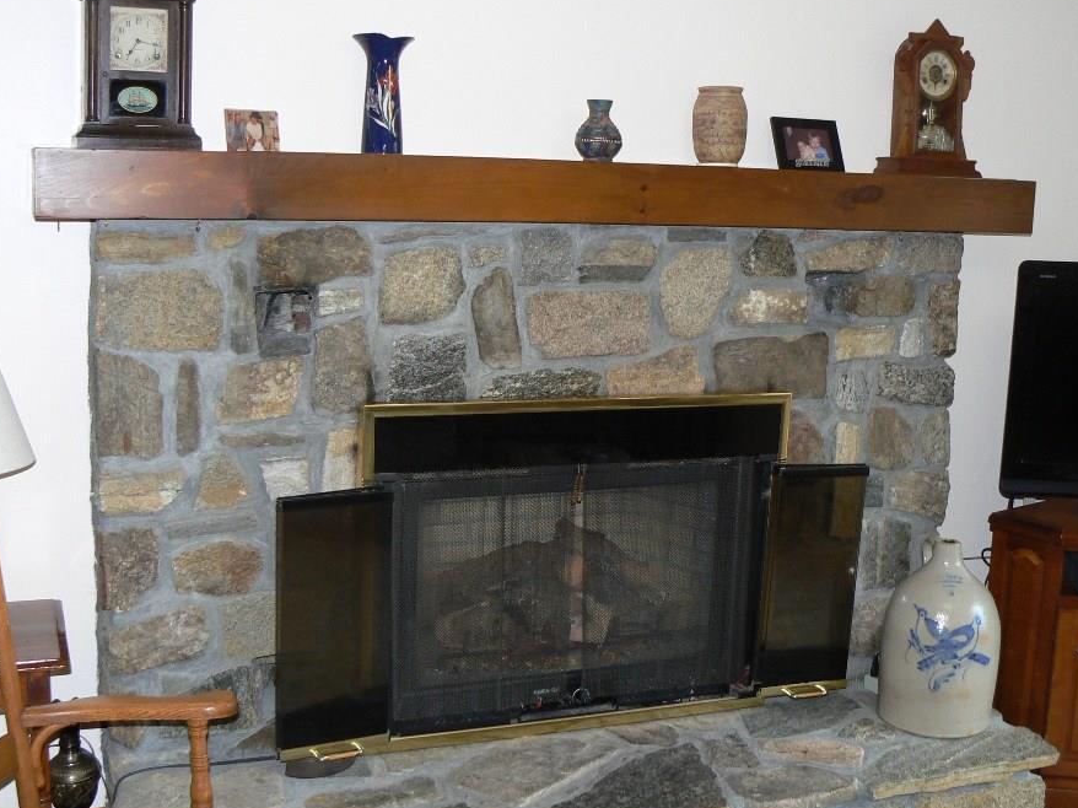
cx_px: 483
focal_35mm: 42
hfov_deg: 44.7
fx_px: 1308
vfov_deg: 34.3
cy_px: 394
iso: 160
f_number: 2.8
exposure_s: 1/30
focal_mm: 6
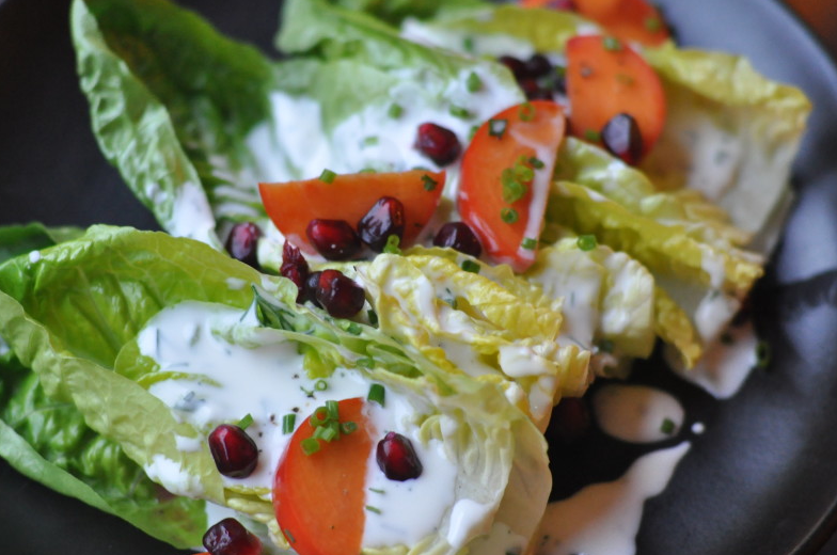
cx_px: 385
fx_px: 2275
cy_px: 300
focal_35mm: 98
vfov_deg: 13.9
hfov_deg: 20.8
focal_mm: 50
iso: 1250
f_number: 3.2
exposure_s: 1/30
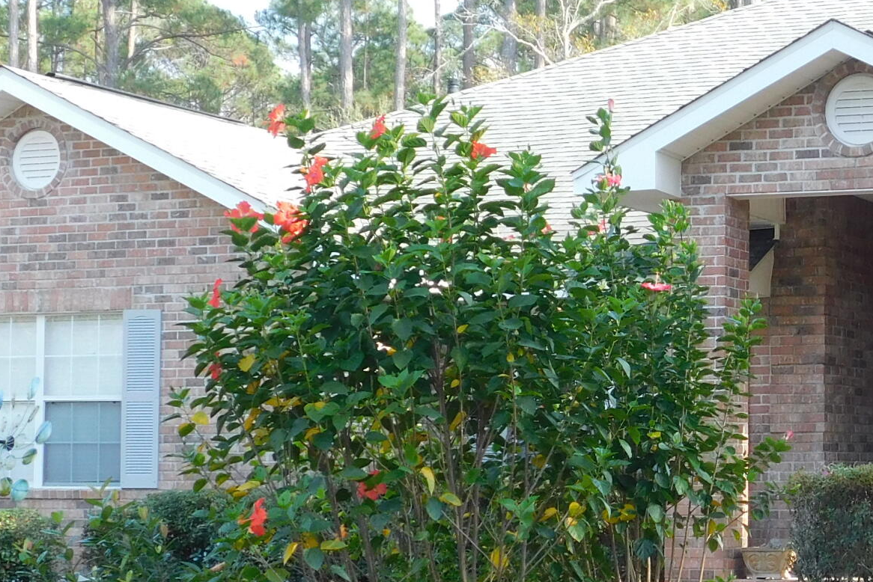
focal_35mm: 107
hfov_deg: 18.8
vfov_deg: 12.8
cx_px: 755
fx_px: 2595
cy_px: 400
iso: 125
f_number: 3.6
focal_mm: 7.1
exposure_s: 1/160
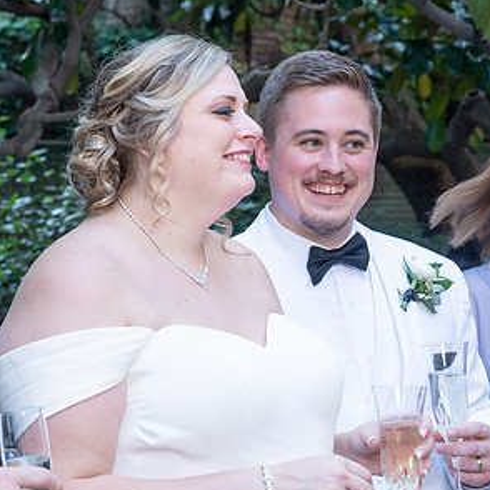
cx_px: 79
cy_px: 253
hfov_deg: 12.3
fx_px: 2258
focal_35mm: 141
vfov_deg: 12.4
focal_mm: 65
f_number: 5.6
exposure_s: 1/250
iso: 1250
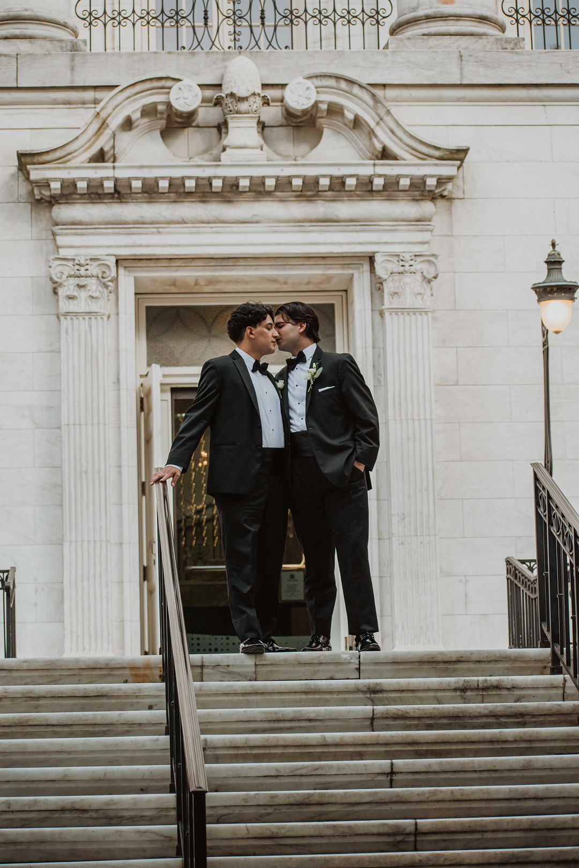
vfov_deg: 19.5
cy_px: 434
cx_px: 290
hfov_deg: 13.0
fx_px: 2533
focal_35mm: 105
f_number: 4.5
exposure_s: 1/800
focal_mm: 70
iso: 640
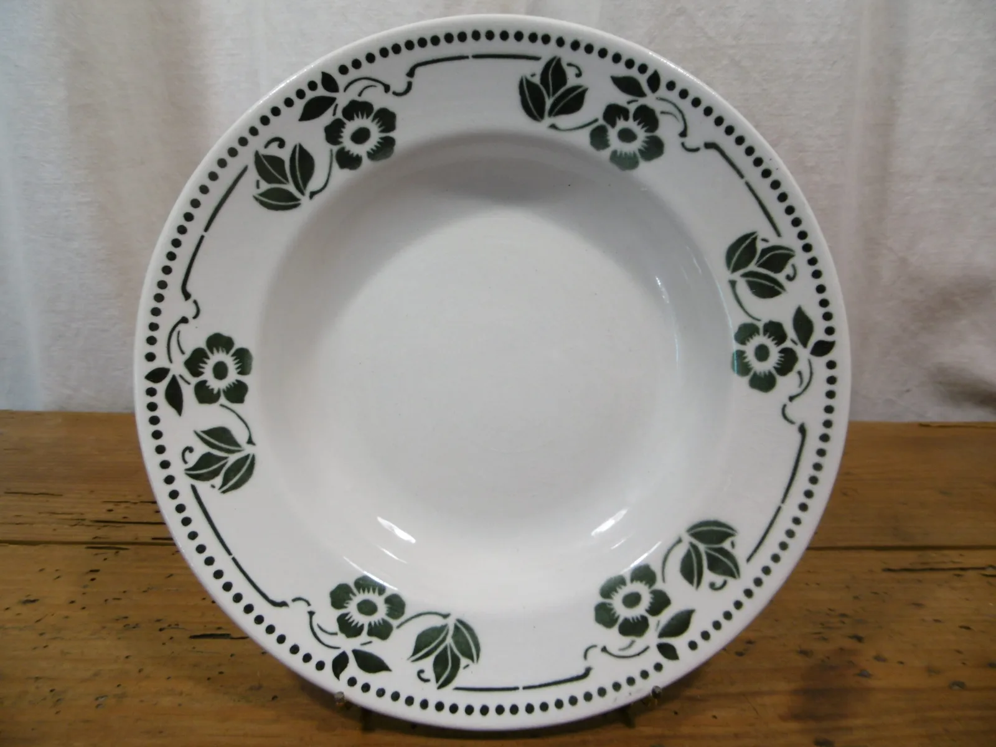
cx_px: 498
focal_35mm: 24
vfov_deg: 56.8
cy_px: 374
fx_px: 691
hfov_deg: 71.6
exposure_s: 1/25
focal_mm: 4.3
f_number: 3.1
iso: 100
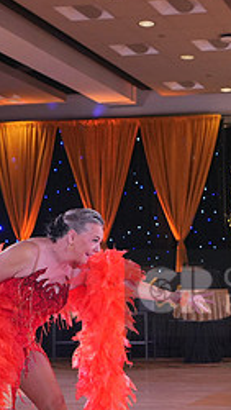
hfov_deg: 13.7
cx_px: 303
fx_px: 924
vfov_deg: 24.8
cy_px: 293
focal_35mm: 85
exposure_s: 1/400
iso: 2000
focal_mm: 35
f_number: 4
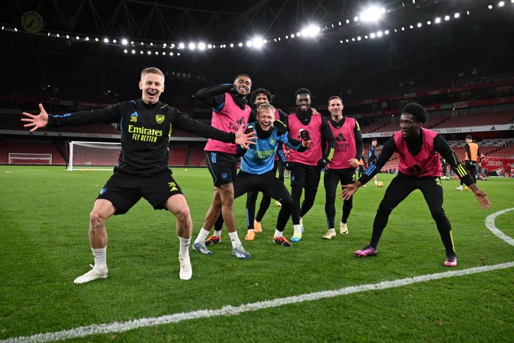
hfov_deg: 55.1
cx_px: 257
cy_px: 172
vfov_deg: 38.4
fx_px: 493
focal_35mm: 34
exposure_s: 1/640
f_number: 5
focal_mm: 34.5
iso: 3200
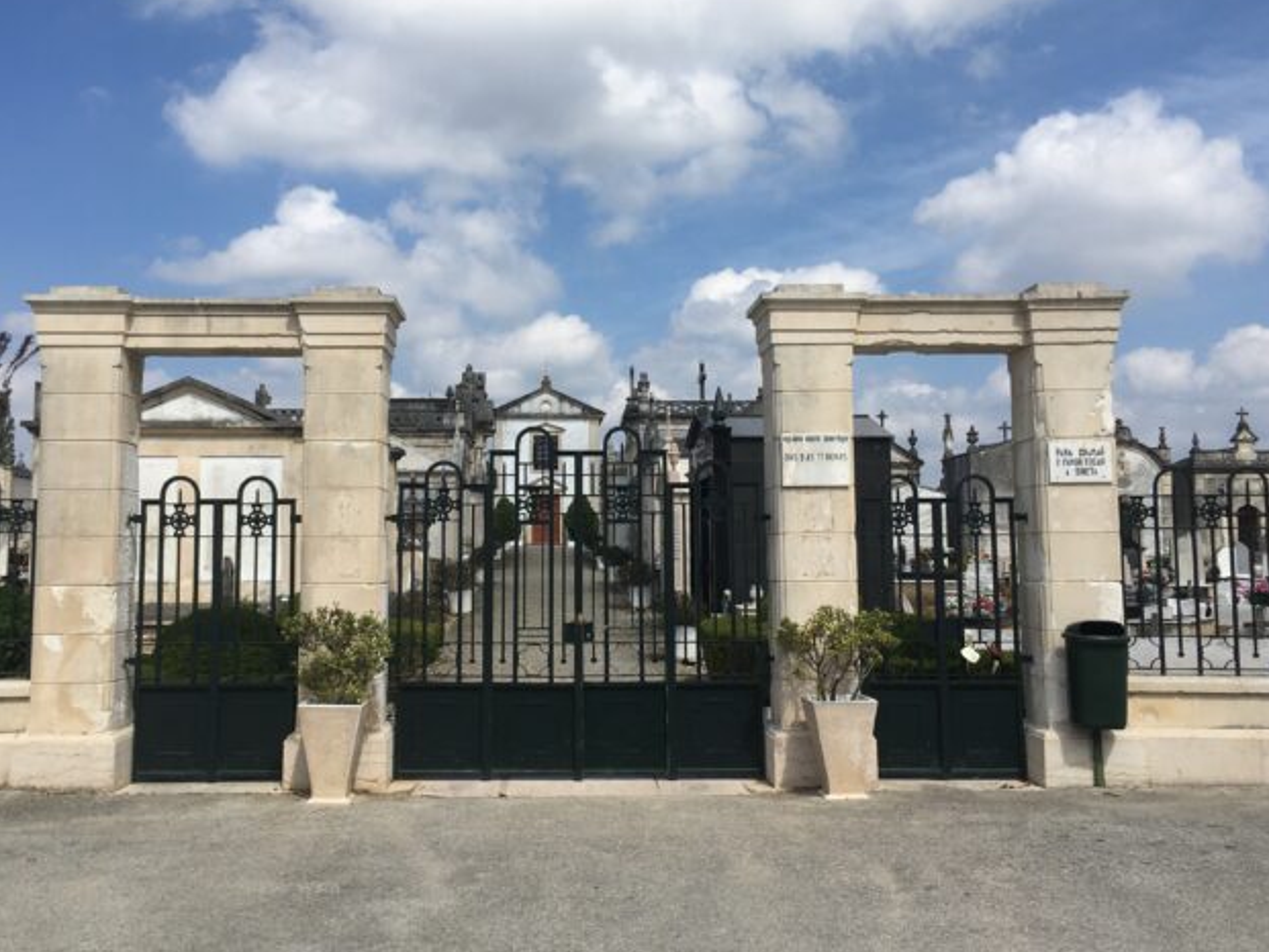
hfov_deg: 52.5
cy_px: 448
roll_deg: -0.2
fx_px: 1283
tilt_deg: +2.5
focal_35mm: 35
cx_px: 568
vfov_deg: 40.7
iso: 25
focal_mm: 4.15
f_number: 2.2
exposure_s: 1/2564
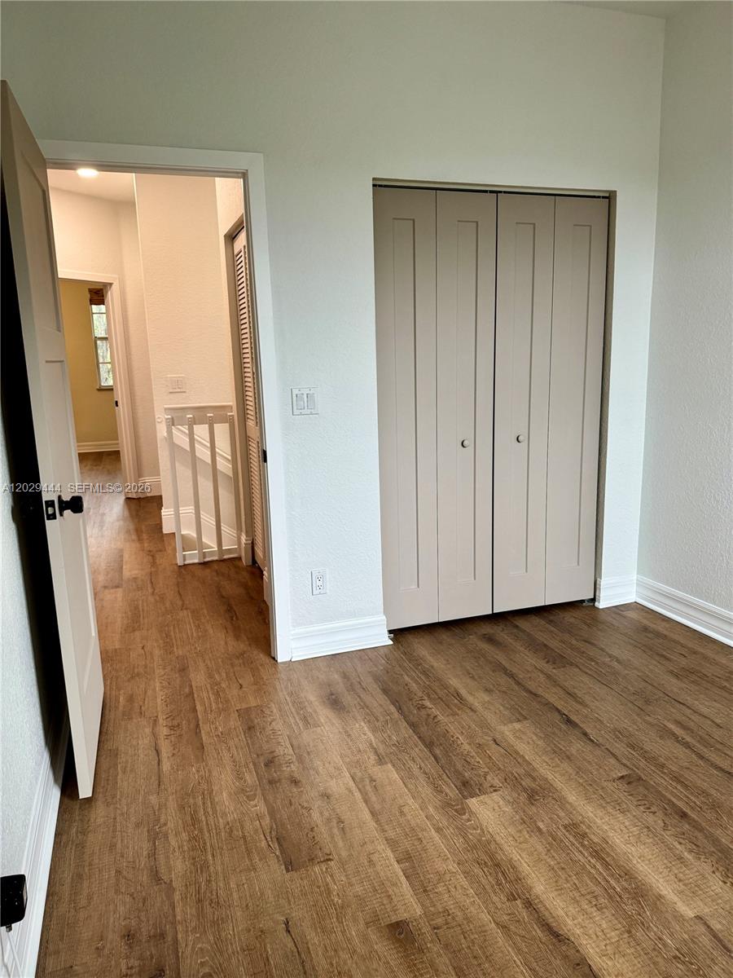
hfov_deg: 56.8
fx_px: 678
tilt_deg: -11.8
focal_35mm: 24
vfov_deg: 71.6
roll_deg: +1.5
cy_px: 489
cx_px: 366
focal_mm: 6.86
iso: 200
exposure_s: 1/120
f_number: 1.78
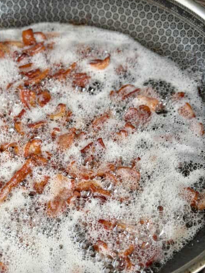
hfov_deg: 20.9
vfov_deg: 27.7
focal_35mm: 70
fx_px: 552
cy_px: 156
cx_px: 60
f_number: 1.78
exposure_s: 1/778
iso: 64
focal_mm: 6.76
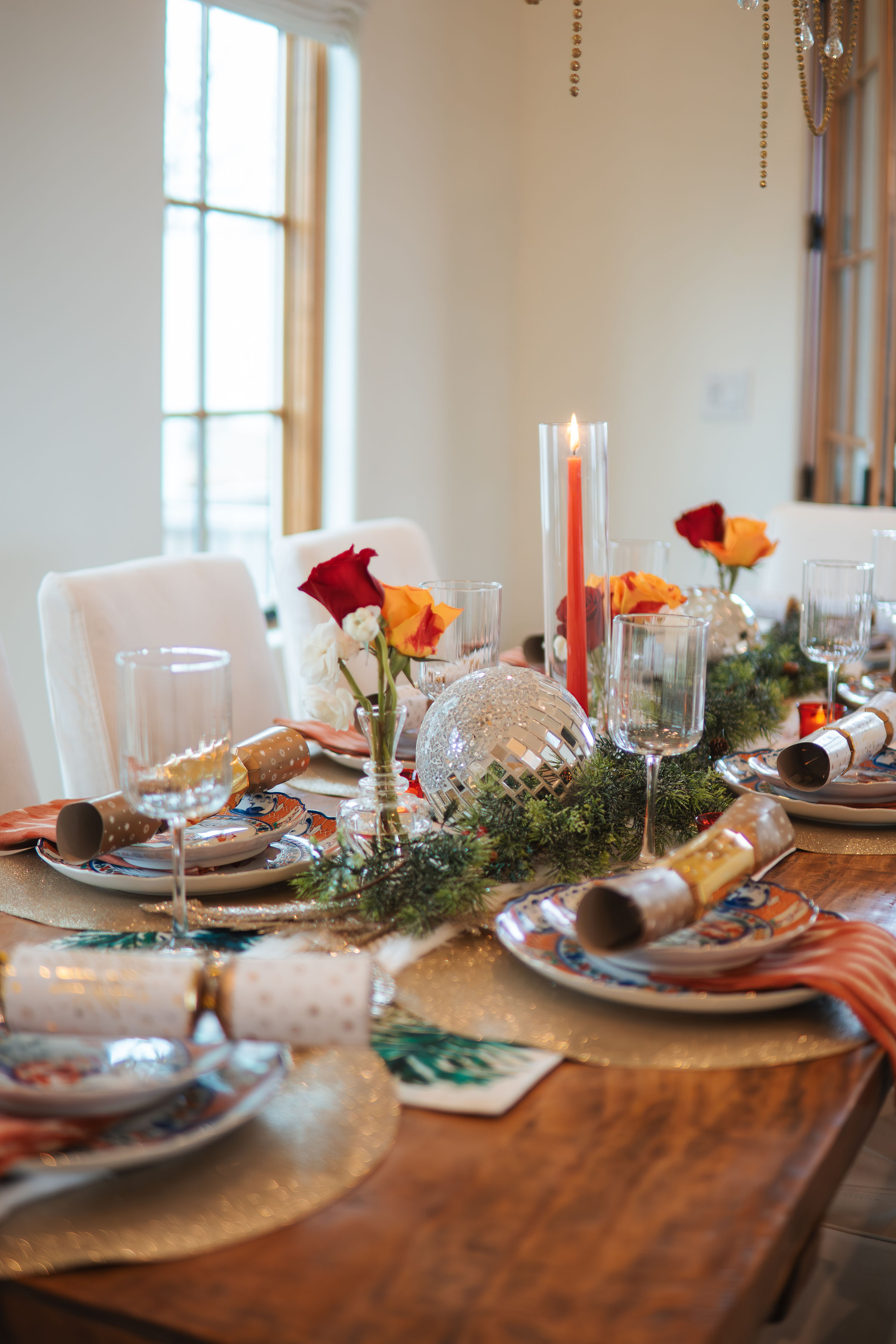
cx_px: 448
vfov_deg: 43.6
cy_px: 672
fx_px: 1680
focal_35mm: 45
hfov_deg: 29.9
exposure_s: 1/800
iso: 800
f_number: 1.4
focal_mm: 30
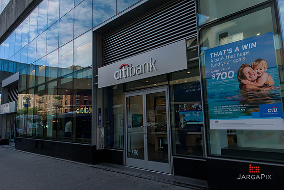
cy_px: 95
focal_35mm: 24
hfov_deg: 73.7
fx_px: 189
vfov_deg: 53.2
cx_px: 142
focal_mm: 24
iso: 200
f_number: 16
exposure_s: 1/50
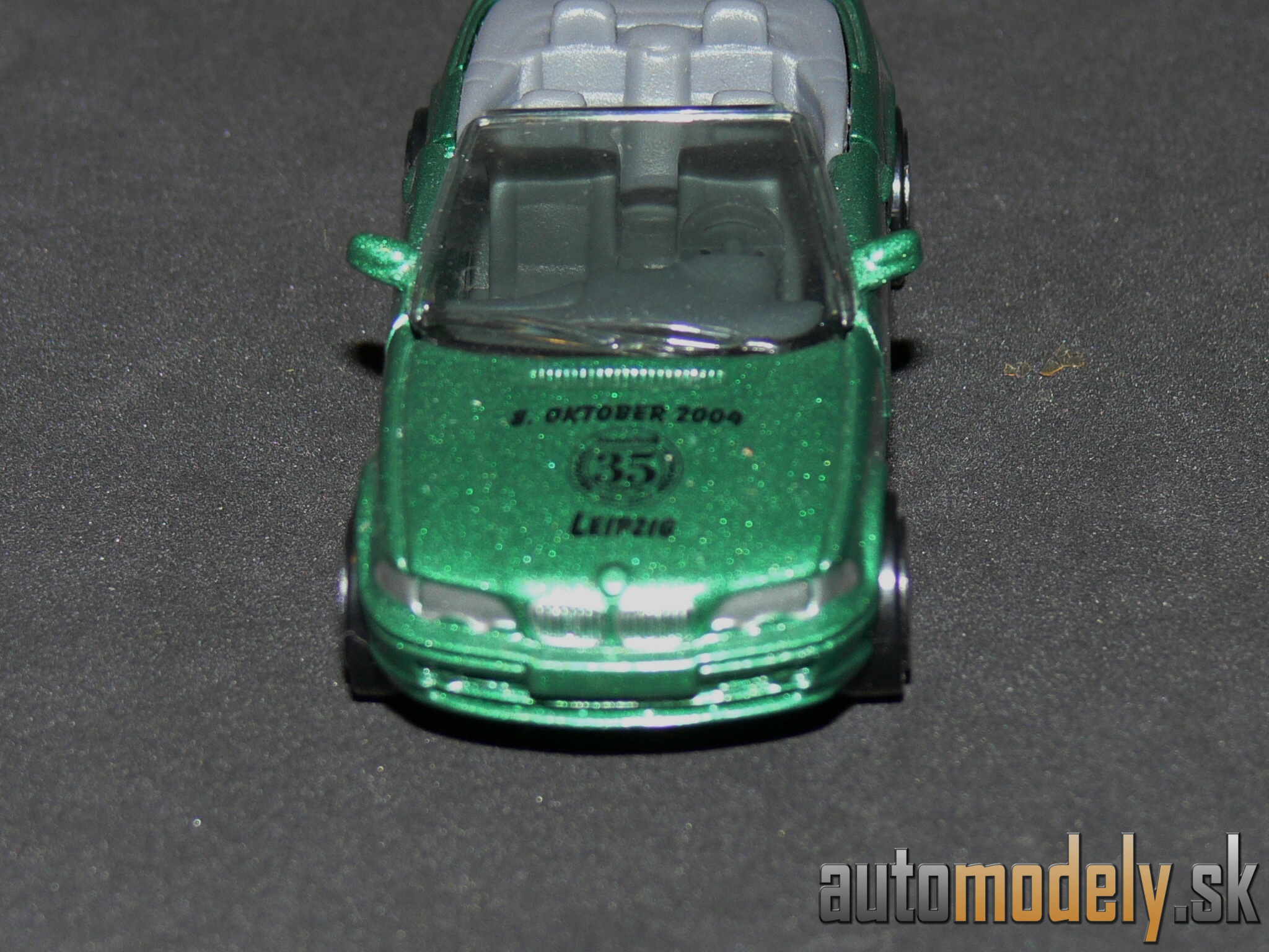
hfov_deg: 14.0
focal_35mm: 141
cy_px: 476
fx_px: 5169
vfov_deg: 10.5
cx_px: 634
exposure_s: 1/30
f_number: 4
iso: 100
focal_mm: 18.8
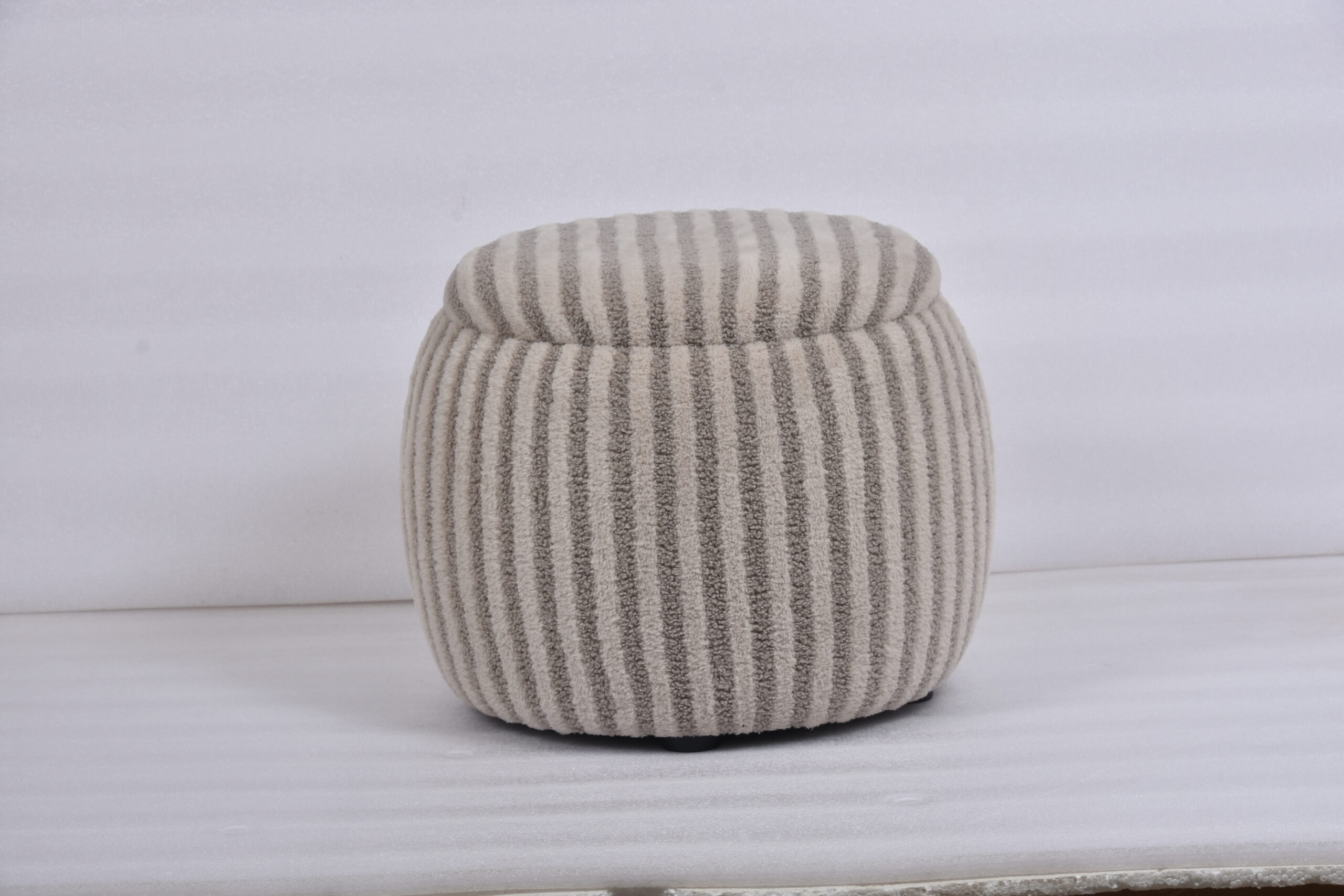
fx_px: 4761
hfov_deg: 16.1
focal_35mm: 128
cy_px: 448
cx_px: 672
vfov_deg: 10.8
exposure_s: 1/200
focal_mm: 85
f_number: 13
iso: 100
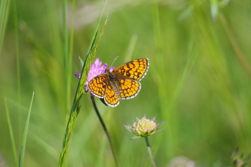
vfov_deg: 3.0
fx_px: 3131
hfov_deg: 4.6
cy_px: 84
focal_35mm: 450
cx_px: 126
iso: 800
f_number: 5.8
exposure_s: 1/1600
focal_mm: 300
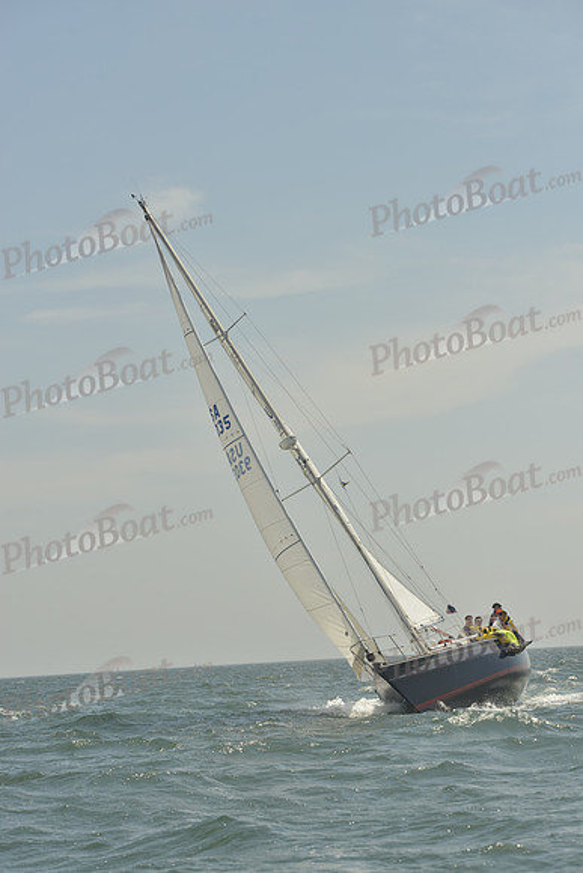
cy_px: 436
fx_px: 2233
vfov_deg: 22.1
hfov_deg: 14.9
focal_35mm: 92
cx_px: 292
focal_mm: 92
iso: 200
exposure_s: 1/1250
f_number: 9
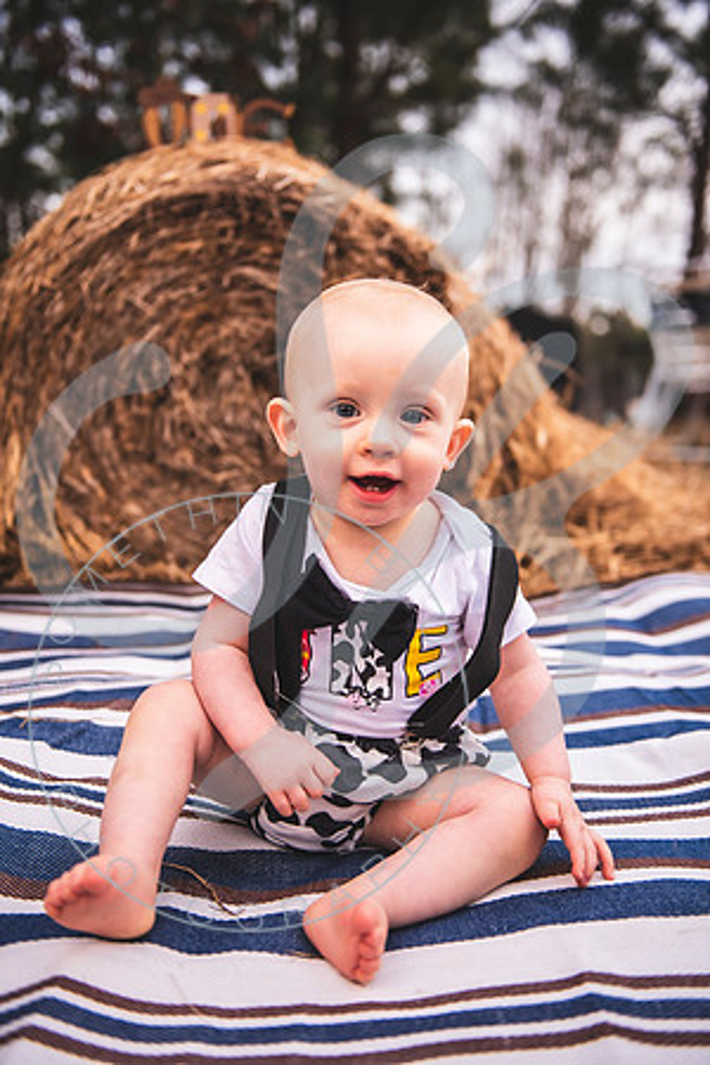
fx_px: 1124
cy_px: 532
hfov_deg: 35.1
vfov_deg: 50.7
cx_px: 355
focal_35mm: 38
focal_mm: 38
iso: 200
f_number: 2.8
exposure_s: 1/320
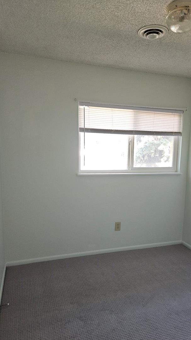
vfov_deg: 67.7
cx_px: 126
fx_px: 252
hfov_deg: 41.0
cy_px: 189
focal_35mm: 28
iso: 64
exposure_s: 1/60
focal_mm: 5.4
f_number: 1.8
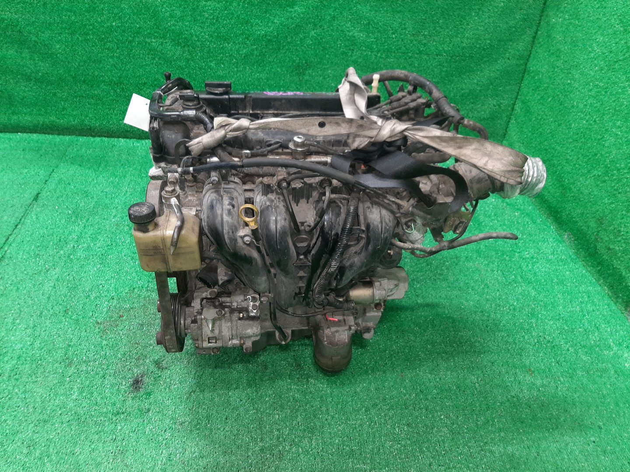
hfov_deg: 67.3
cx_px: 315
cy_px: 236
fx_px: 473
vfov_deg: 53.1
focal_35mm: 26
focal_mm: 3.93
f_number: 1.7
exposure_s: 1/50
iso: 218
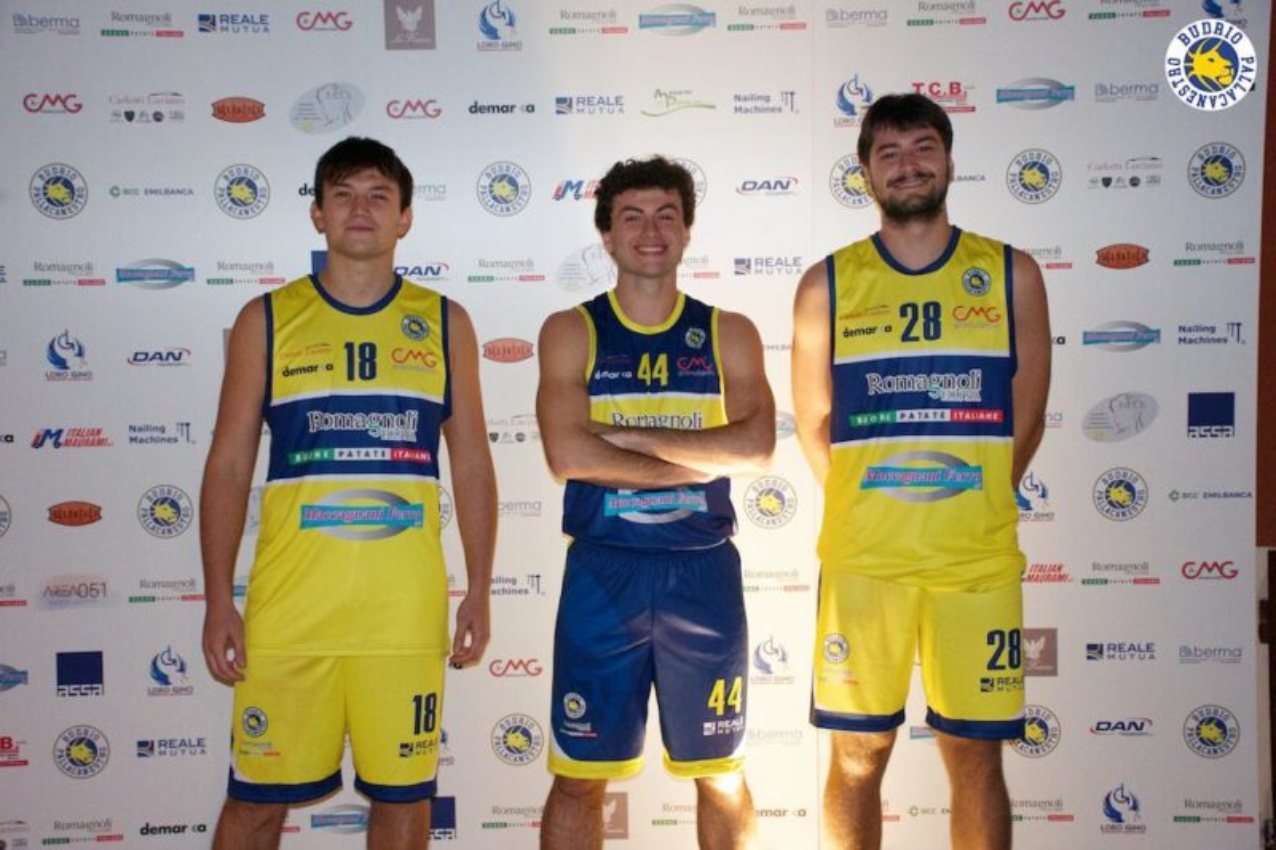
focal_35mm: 52
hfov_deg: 37.9
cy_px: 425
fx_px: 1860
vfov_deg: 25.7
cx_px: 638
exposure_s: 1/60
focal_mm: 35
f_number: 4.2
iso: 4500
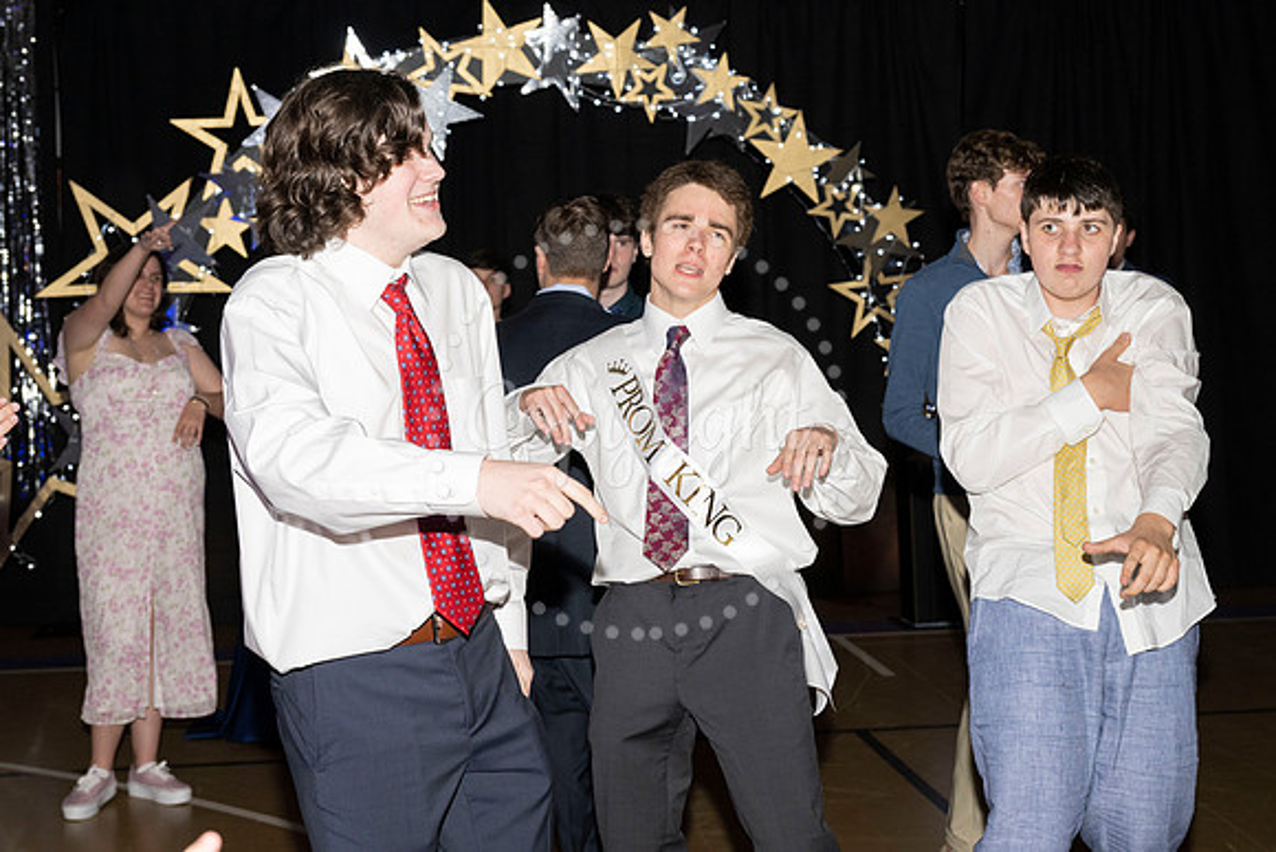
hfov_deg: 36.5
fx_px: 1935
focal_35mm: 55
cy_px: 413
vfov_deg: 24.8
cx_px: 638
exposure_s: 1/100
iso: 1250
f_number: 5.6
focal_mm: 53
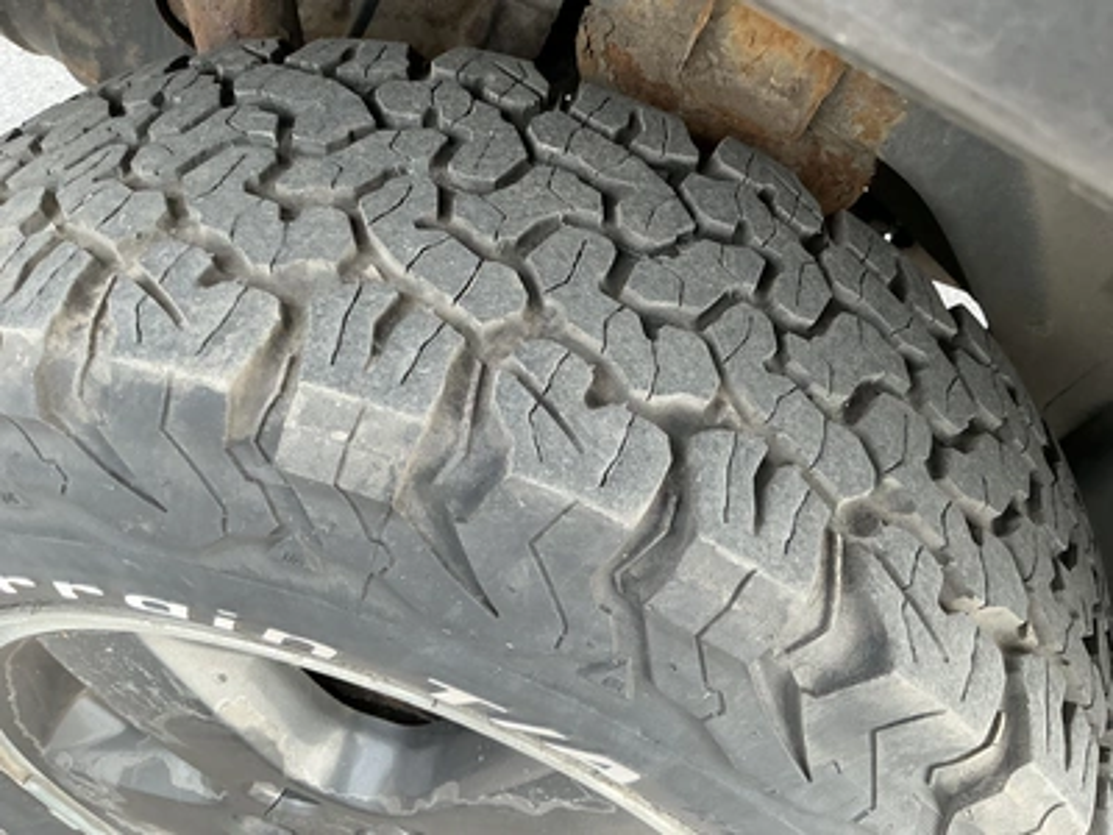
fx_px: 900
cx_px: 556
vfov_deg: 49.7
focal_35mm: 28
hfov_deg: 63.4
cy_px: 418
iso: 32
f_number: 1.8
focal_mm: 3
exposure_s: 1/122
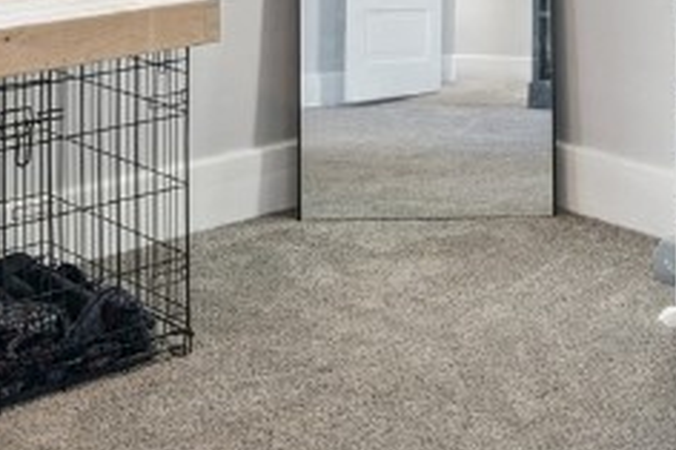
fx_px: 1557
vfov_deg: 15.1
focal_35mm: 83
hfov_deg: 24.2
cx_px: 510
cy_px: -244
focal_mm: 17
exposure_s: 1/20
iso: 400
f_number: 8
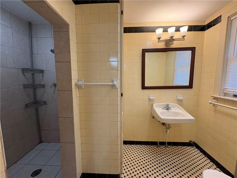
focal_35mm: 14
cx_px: 118
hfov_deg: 102.1
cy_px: 89
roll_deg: +0.4
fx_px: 96
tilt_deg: -6.2
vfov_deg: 85.7
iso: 125
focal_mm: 2.22
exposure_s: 1/60
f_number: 2.2
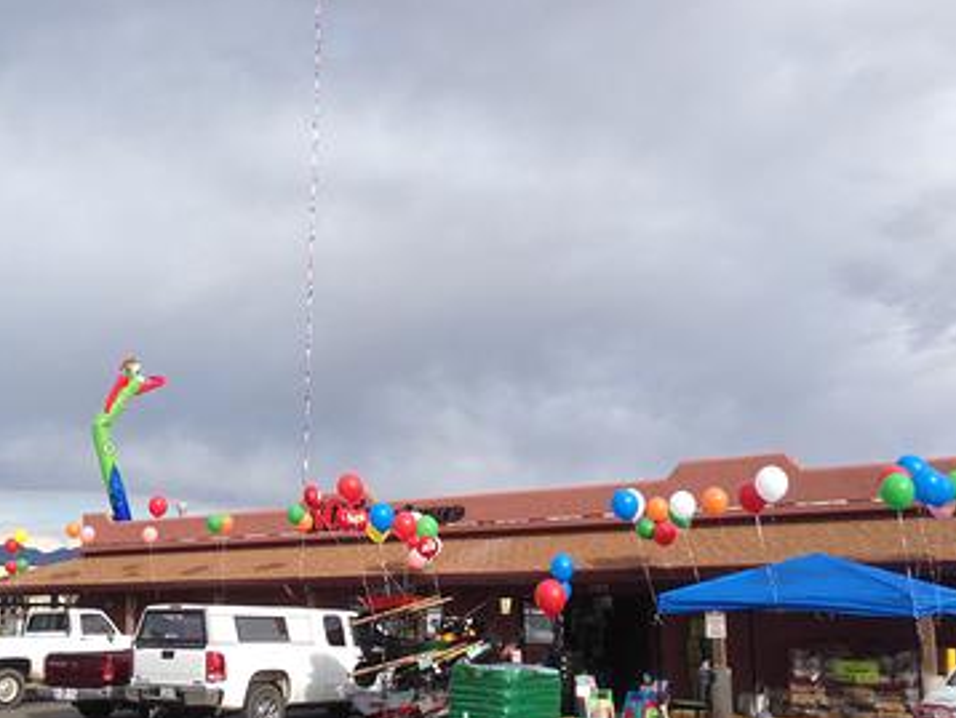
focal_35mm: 43
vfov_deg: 33.5
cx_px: 383
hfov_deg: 43.6
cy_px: 454
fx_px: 1188
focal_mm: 4.12
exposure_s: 1/1355
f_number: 2.4
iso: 50
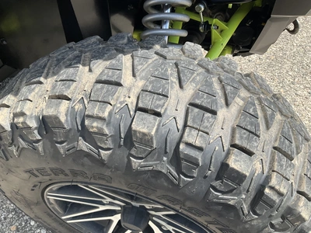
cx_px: 156
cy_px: 116
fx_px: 261
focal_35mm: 29
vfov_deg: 48.2
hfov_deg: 61.7
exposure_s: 1/627
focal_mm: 3
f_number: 1.8
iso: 25
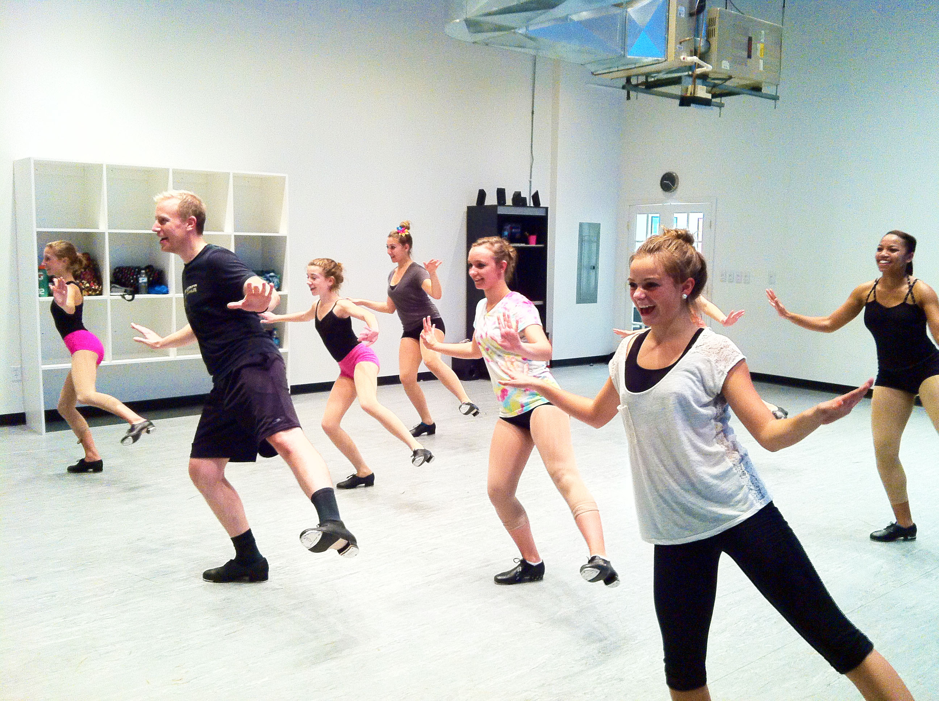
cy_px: 350
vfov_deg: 40.6
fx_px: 948
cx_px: 470
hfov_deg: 52.7
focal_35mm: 35
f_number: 2.8
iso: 200
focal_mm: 3.85
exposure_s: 1/15
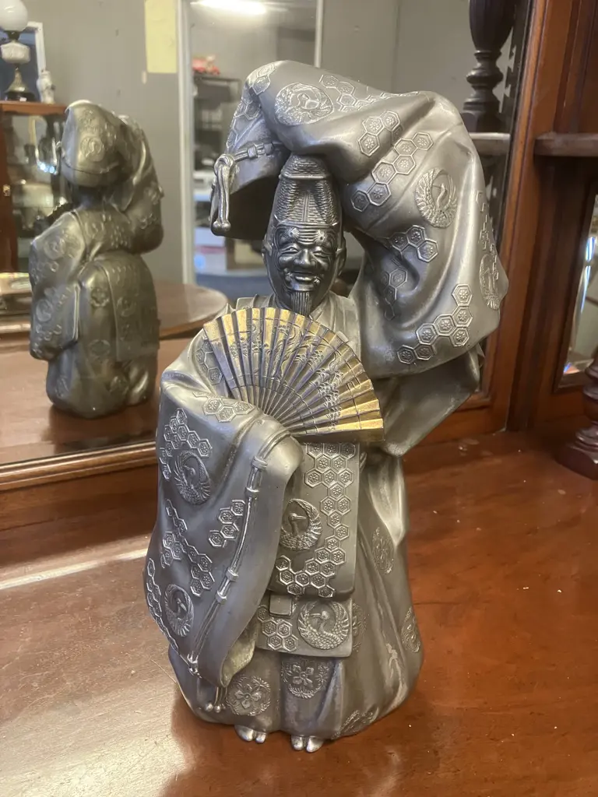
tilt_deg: -17.7
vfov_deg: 63.4
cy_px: 398
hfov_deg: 49.7
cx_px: 299
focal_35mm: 28
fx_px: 645
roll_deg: -2.4
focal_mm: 3.99
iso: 200
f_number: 1.8
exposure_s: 1/50
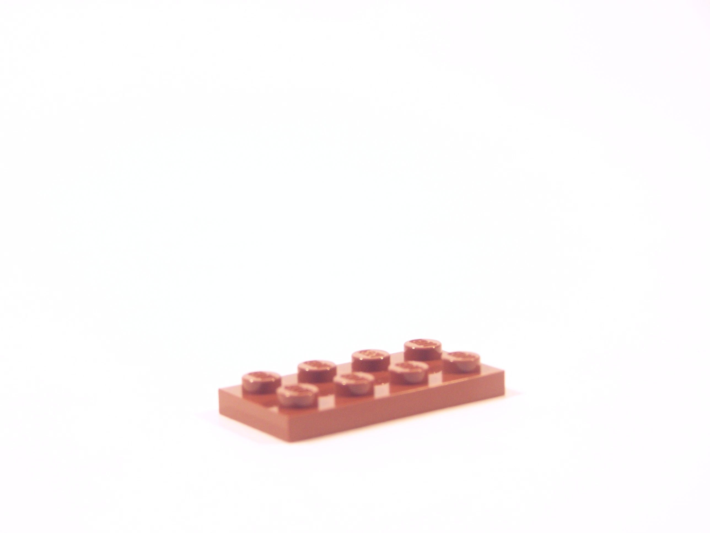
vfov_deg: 14.1
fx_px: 2154
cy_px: 266
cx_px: 355
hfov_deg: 18.7
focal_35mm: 105
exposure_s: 1/15
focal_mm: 17.5
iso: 100
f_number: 3.2
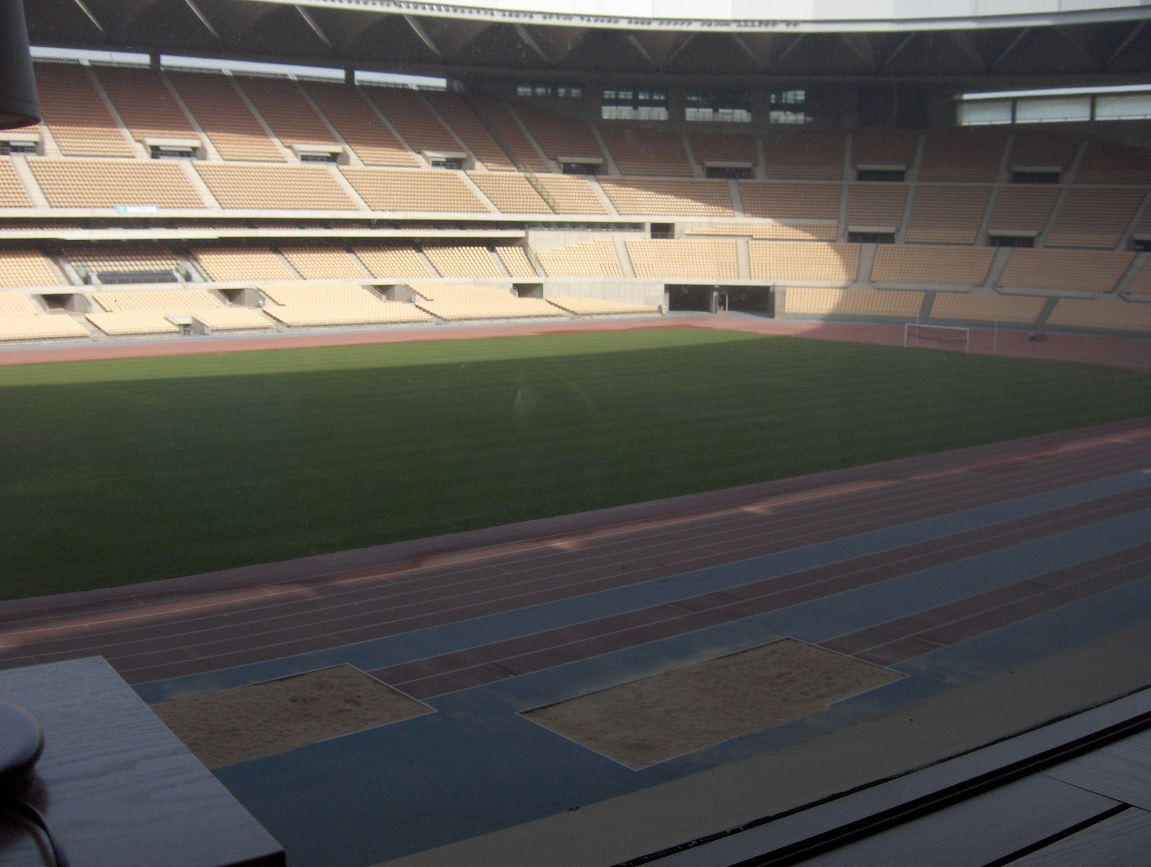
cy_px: 434
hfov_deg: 47.8
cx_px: 576
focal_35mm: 39
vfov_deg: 36.9
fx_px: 1299
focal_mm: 8
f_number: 2.8
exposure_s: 1/893
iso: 100
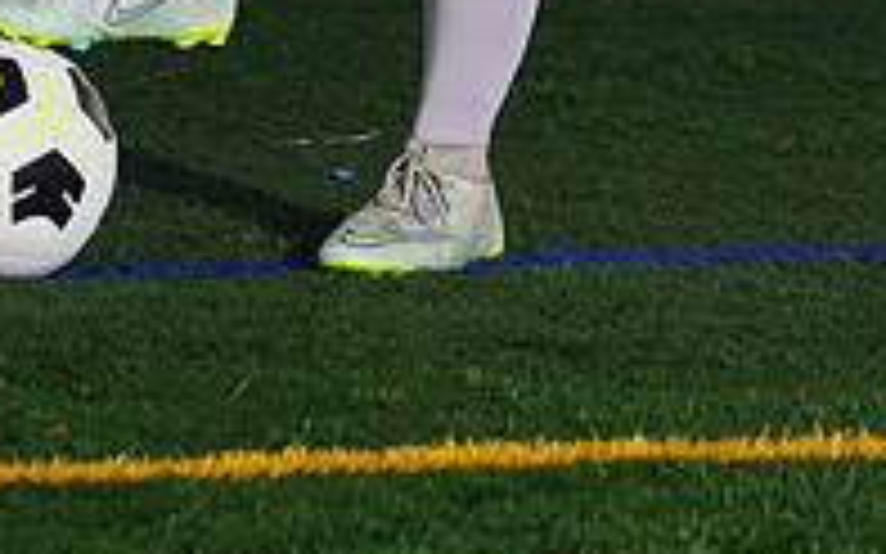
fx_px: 18346
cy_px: -631
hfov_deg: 2.8
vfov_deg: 1.7
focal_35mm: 760
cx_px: 295
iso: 320
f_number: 5.6
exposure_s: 1/200
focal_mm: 253
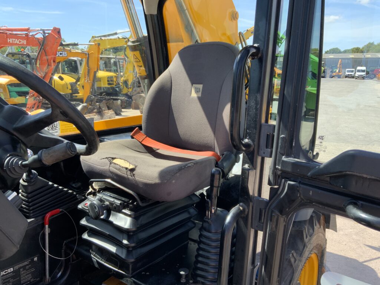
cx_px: 190
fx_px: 318
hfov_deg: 61.7
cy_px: 142
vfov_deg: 48.2
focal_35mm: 29
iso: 16
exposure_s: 1/312
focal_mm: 3
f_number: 1.8
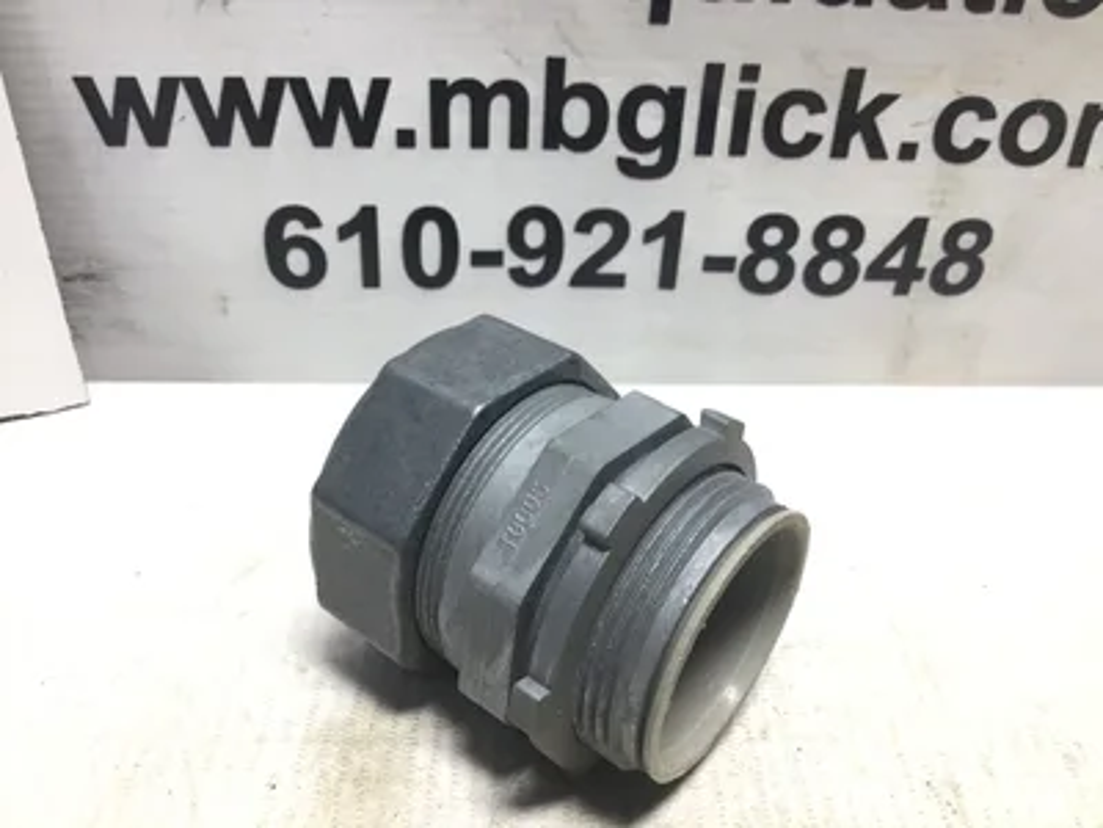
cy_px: 414
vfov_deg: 45.4
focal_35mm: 31
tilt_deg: -33.7
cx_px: 552
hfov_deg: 58.4
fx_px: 988
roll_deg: -4.2
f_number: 2.4
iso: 32
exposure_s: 1/120
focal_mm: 3.3
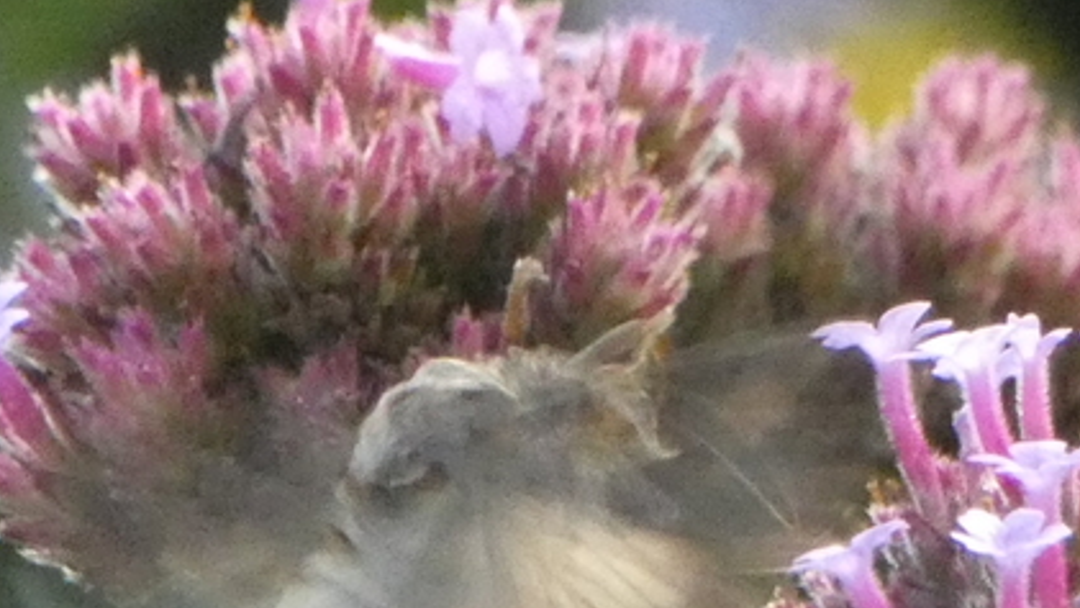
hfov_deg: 2.2
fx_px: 28729
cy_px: 441
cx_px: 691
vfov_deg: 1.2
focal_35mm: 1003
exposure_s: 1/80
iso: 1600
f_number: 5.6
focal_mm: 81.4
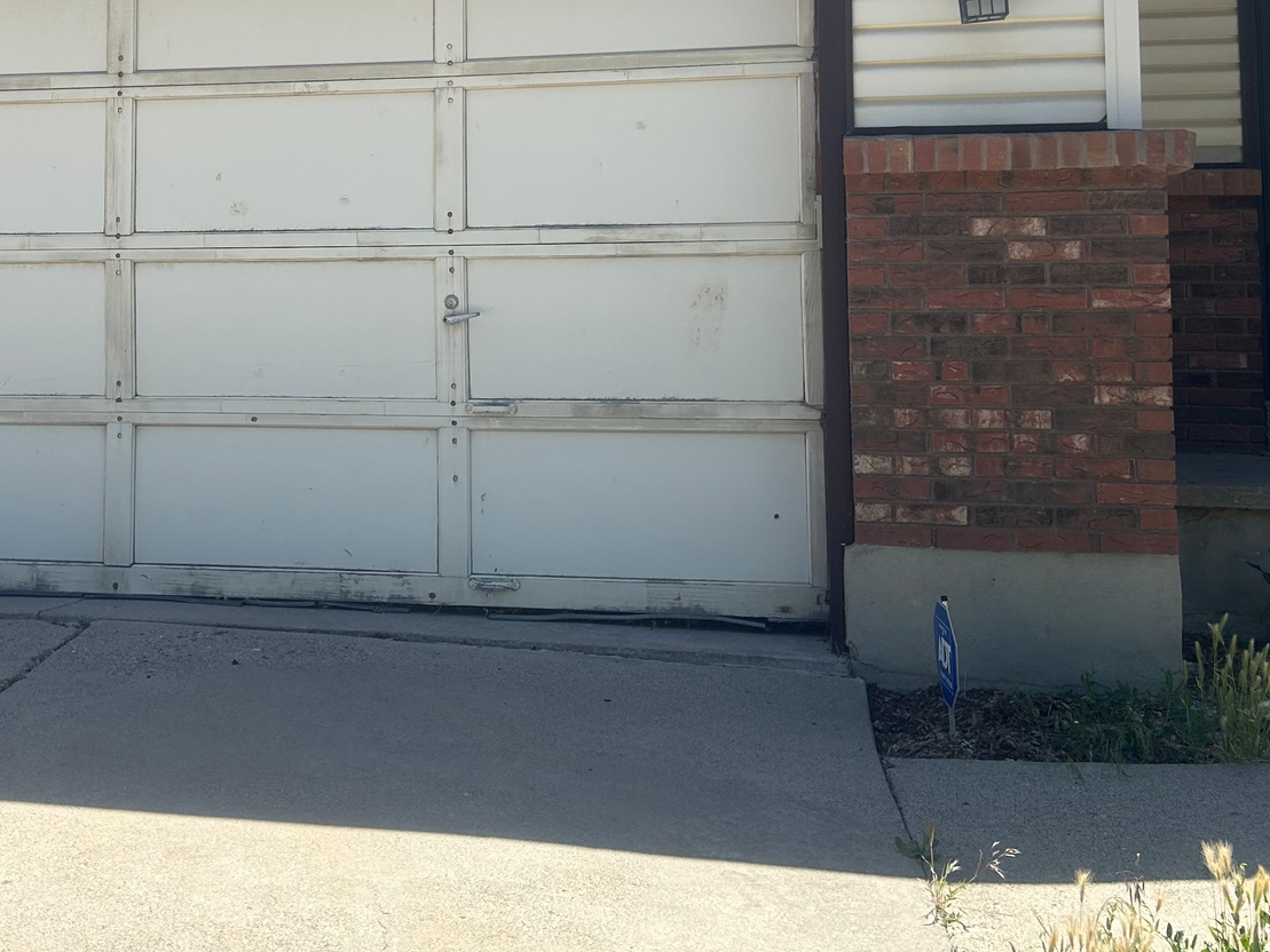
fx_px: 1761
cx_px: 317
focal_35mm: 48
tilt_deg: +3.9
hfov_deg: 38.6
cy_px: 192
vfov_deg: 29.6
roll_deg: +0.4
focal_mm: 5.7
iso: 50
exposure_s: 1/2353
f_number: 1.5
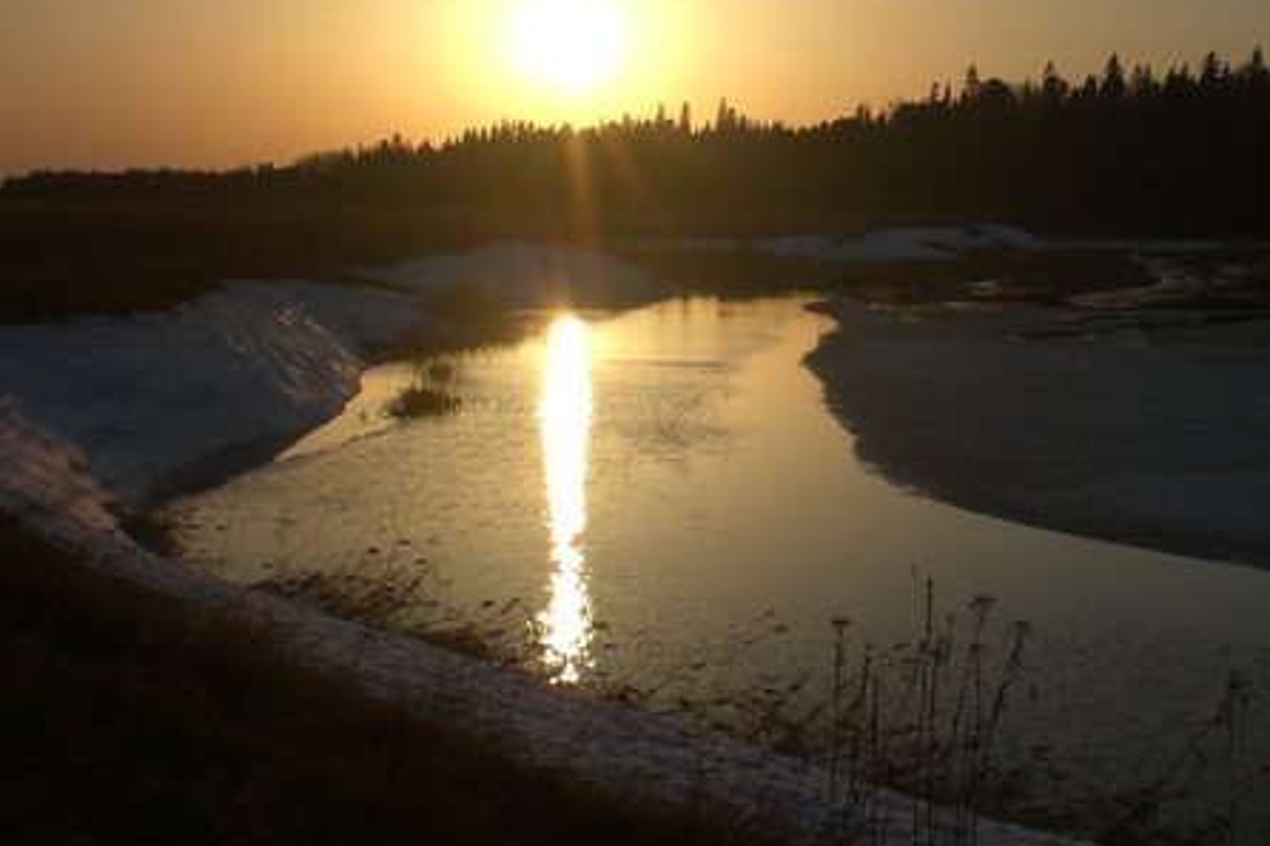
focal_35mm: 62
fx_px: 2186
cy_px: 252
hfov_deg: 32.0
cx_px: 906
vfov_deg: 21.8
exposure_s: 1/1600
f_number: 4.4
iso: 50
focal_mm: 6.3
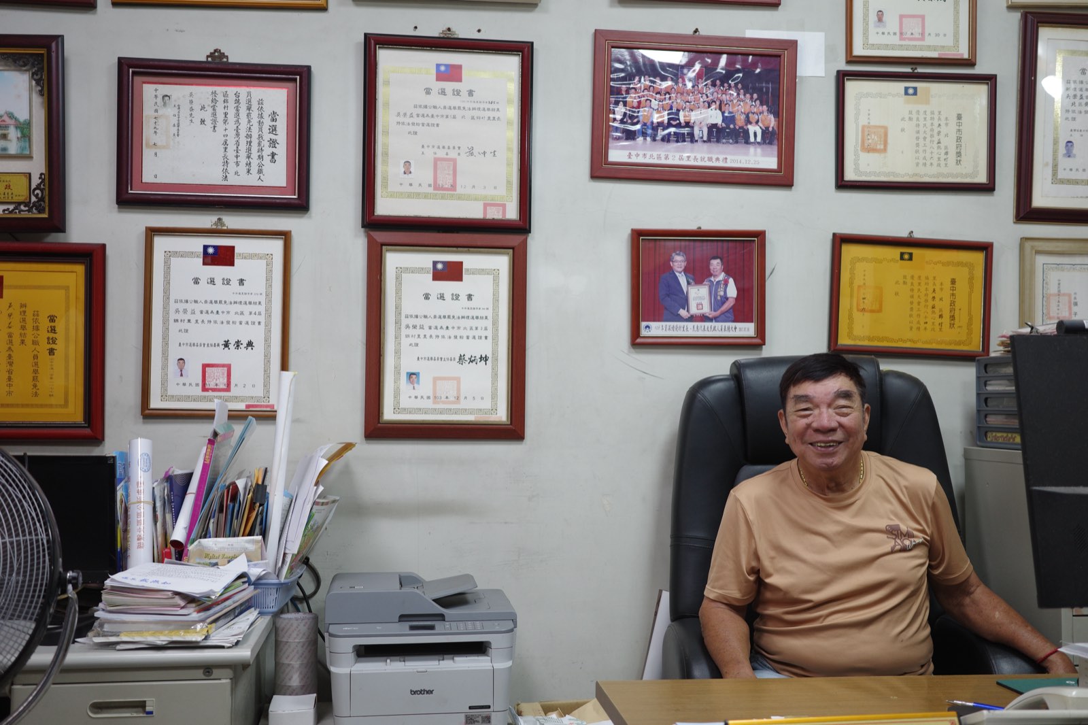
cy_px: 362
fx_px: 1209
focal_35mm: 40
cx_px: 544
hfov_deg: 48.5
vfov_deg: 33.4
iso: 320
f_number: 2.8
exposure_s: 1/50
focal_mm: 26
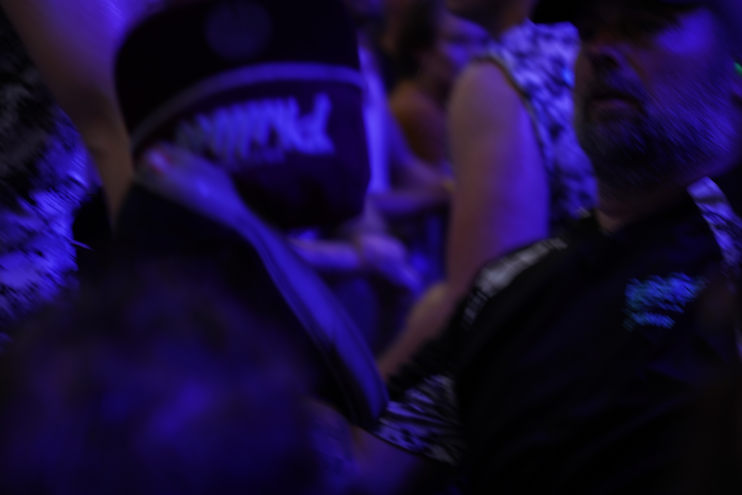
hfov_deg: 19.5
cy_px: 248
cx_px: 371
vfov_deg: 13.0
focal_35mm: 105
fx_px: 2164
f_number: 4
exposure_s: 1/160
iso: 400
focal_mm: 105
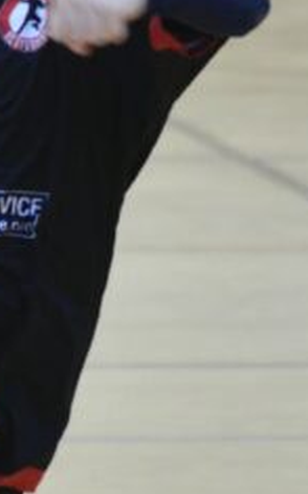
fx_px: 9101
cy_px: 124
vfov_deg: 3.1
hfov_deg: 1.9
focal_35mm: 676
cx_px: 38
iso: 1600
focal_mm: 102
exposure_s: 1/250
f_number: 4.5
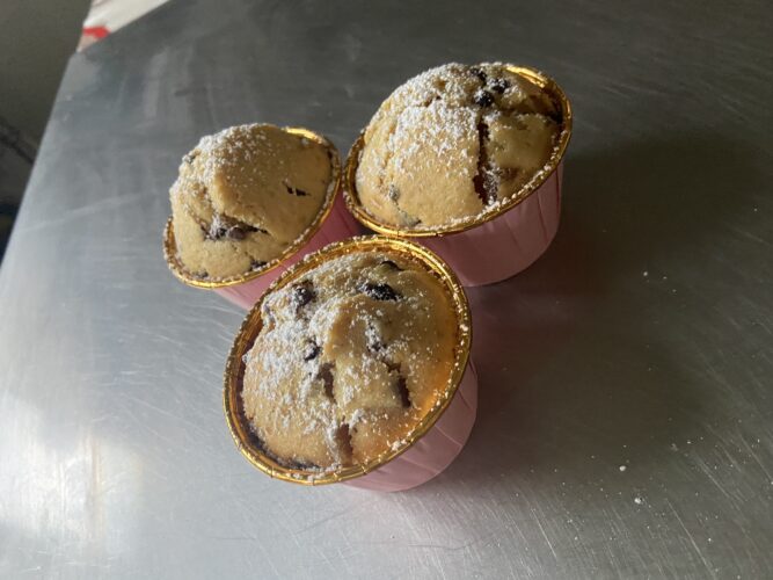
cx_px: 386
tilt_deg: -47.9
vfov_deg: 53.0
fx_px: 580
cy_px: 290
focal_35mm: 26
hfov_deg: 67.3
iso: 500
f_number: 1.8
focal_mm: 4.25
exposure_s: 1/60
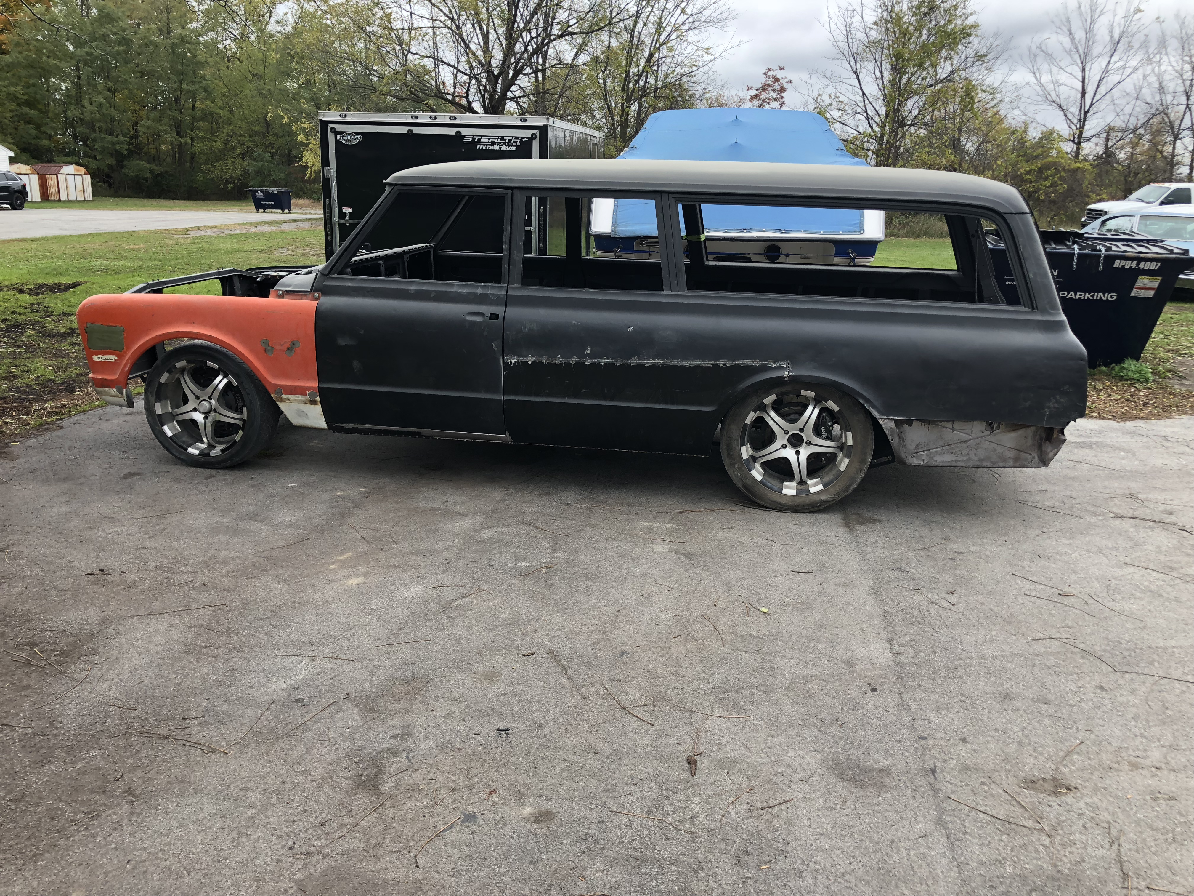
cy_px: 448
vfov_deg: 49.7
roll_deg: -2.2
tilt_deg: -16.1
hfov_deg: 63.4
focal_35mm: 28
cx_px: 597
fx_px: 966
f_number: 1.8
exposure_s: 1/120
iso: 25
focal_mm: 3.99
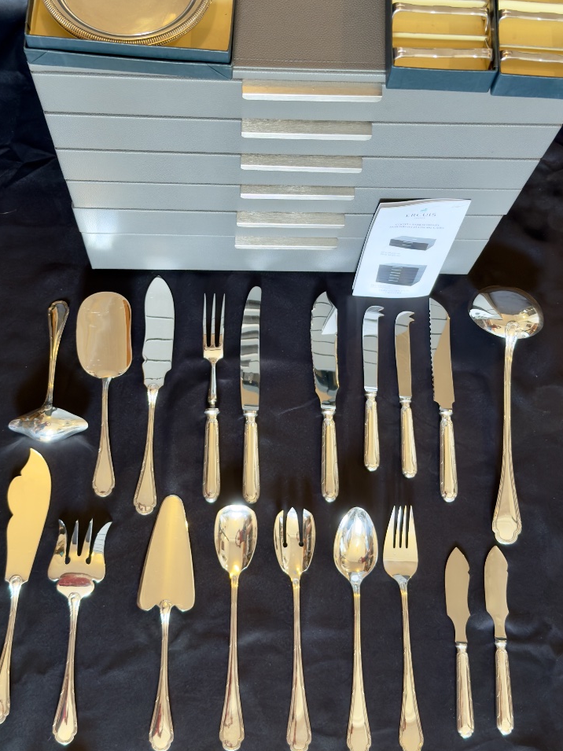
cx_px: 274
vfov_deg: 42.9
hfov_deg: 32.9
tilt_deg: -70.4
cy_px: 344
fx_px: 954
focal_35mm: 44
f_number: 1.78
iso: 320
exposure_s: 1/33
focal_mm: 6.76
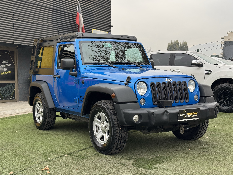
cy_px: 88
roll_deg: +0.5
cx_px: 116
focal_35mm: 48
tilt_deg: -0.5
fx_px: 323
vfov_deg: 30.3
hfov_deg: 39.7
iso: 64
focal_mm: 6.76
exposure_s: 1/700
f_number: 1.78
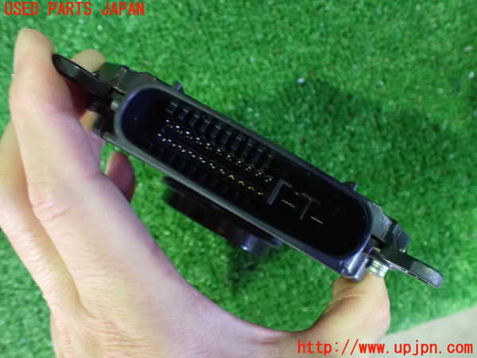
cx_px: 238
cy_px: 179
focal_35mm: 30
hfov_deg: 60.0
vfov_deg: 46.8
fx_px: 413
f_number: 2.3
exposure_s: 1/30
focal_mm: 5.4
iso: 1250
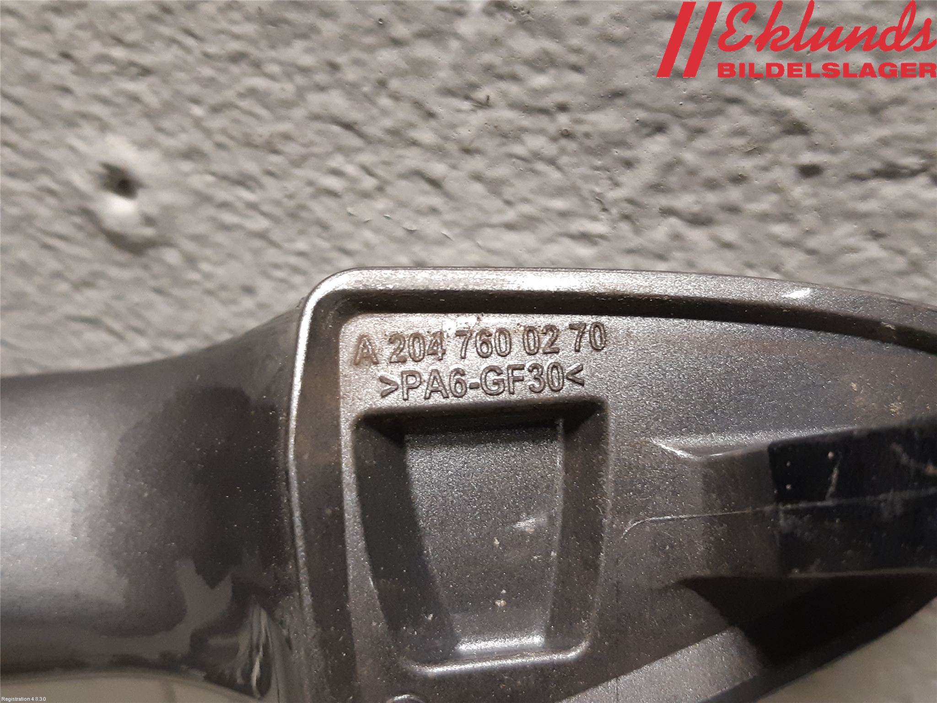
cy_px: 352
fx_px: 704
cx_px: 468
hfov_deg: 67.3
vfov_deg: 53.1
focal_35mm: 26
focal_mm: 3.93
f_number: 1.7
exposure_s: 1/33
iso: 250
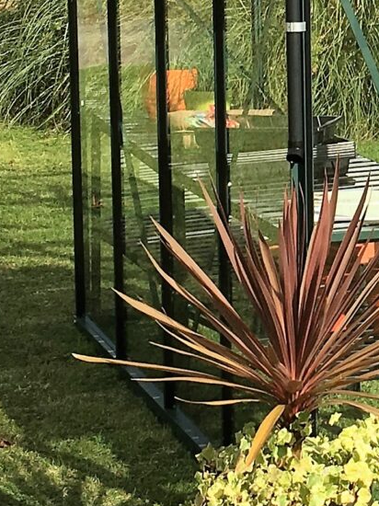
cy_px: 15
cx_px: 612
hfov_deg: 10.5
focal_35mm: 135
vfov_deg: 14.4
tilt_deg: -3.1
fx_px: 1972
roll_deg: +0.9
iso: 25
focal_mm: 4.15
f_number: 2.2
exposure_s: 1/1876
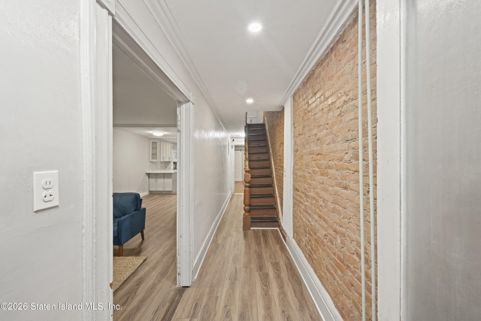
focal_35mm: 14
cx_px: 240
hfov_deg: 104.3
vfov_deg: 81.2
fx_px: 187
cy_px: 160
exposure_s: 1.6
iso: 320
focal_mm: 14
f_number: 11
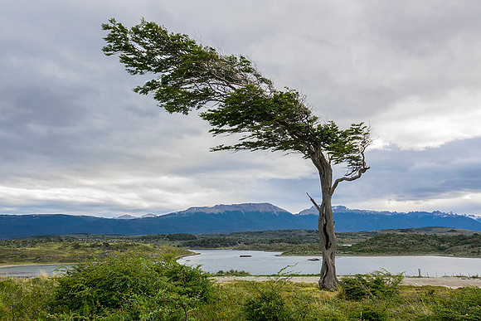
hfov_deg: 60.3
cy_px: 160
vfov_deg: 42.3
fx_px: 414
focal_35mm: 31
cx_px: 240
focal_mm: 11.51
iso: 100
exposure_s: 1/50
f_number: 8
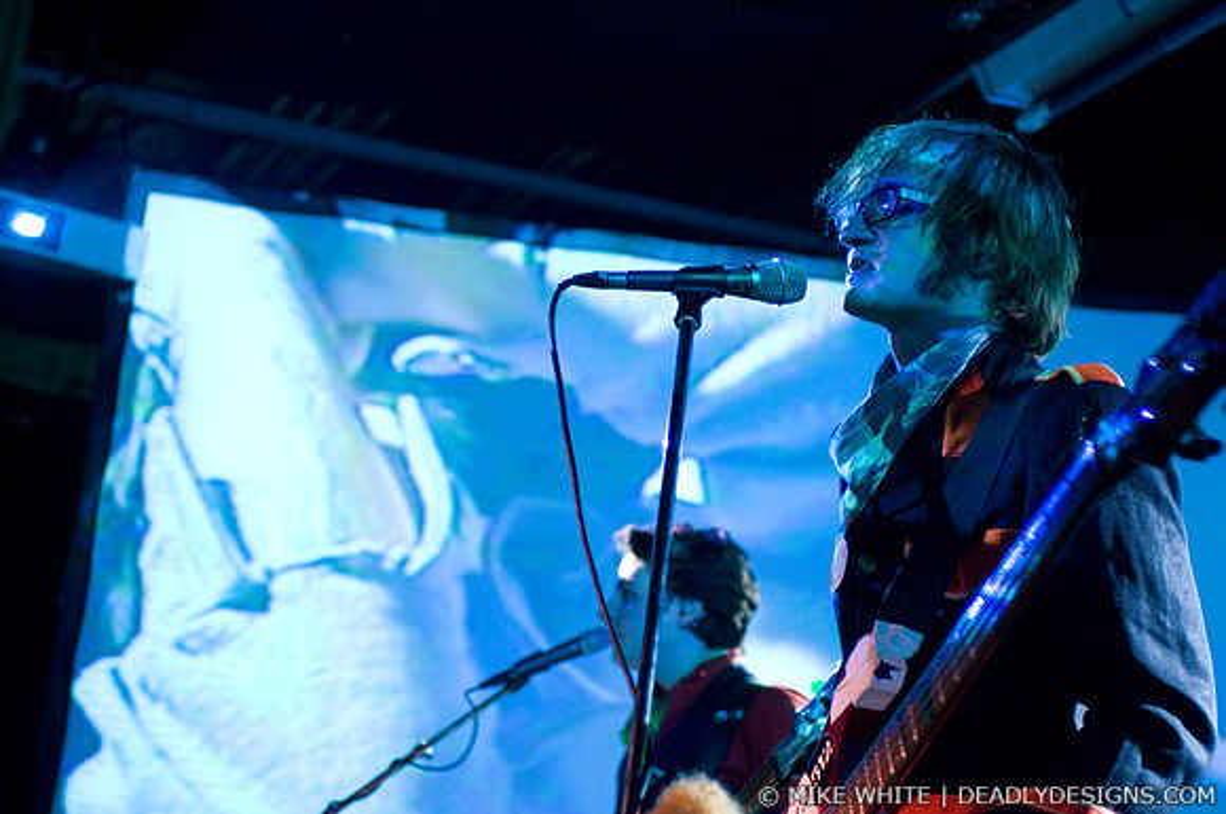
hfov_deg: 21.9
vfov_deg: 14.7
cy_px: 407
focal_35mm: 93
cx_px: 613
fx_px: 3163
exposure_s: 1/25
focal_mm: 62
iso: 1250
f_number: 2.8
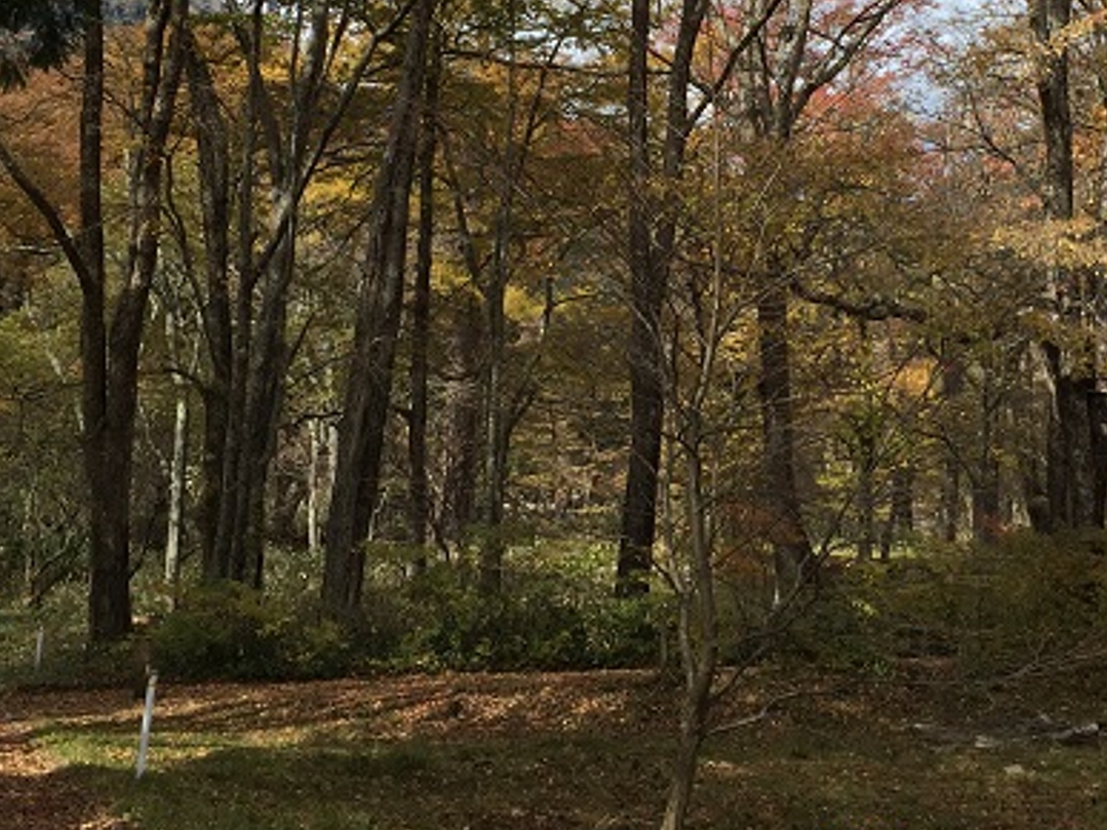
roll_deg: -4.3
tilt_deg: +12.8
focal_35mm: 61
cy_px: 127
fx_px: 1950
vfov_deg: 23.5
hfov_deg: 31.5
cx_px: 699
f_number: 2.2
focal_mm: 4.15
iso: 32
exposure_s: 1/1099
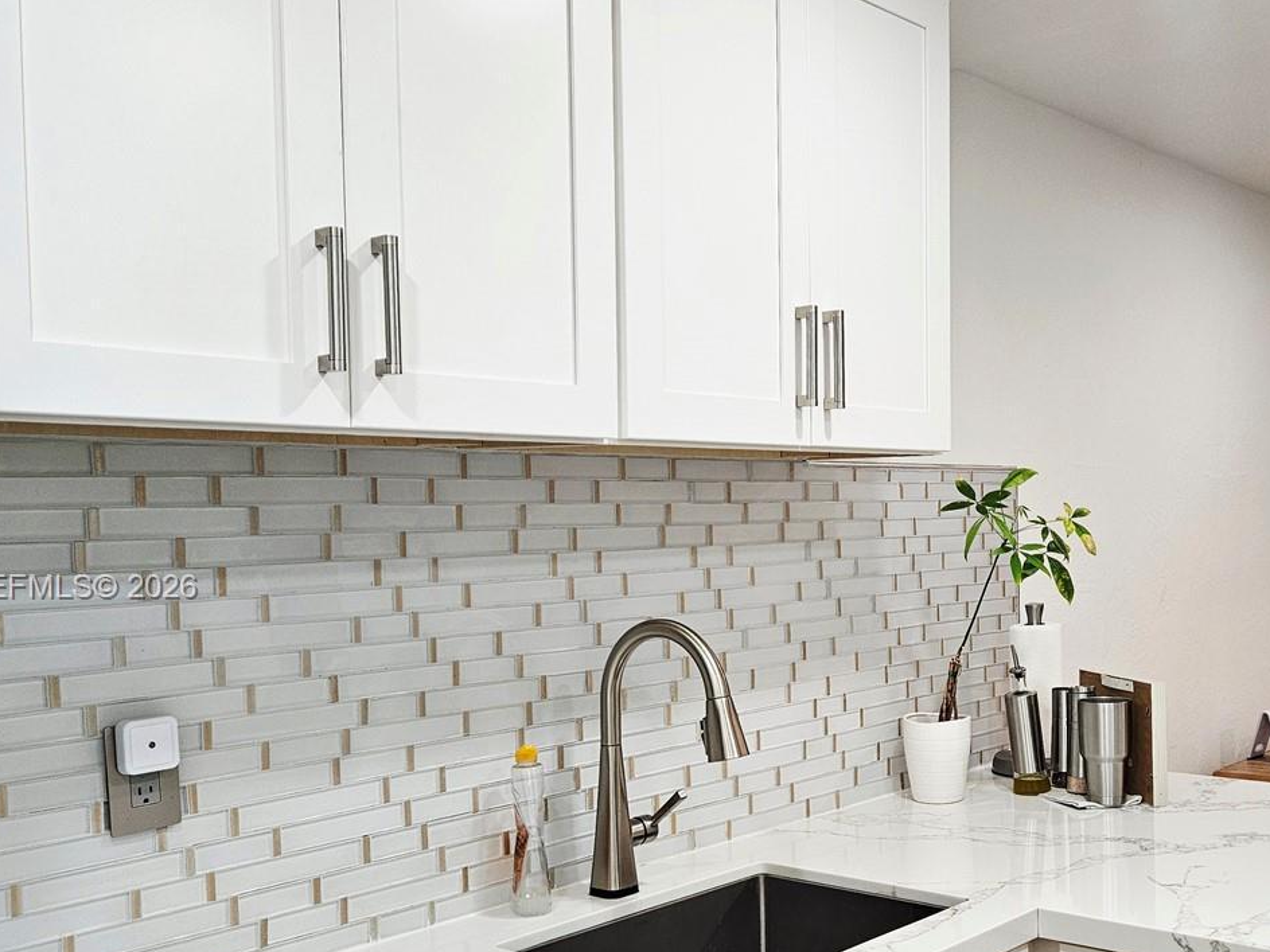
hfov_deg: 47.0
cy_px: 589
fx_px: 1431
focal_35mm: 39
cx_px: 854
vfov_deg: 36.6
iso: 125
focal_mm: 5.4
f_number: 1.8
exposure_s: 1/120
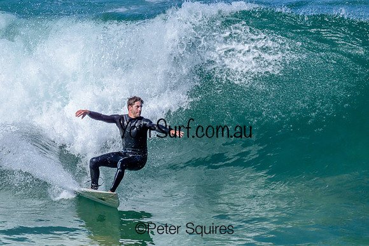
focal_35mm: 873
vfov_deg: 1.6
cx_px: 168
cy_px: 134
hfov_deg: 2.4
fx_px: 8946
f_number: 6.3
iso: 1400
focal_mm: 800
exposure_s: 1/2000
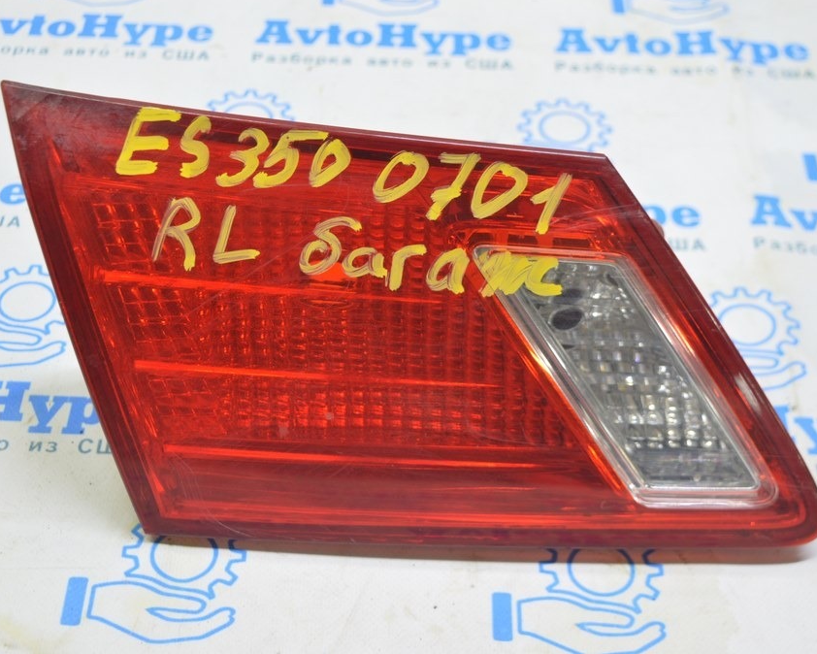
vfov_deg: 23.5
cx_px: 370
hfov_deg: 29.1
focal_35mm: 65
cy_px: 325
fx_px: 1572
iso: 400
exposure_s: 1/15
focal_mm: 38
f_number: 5.6
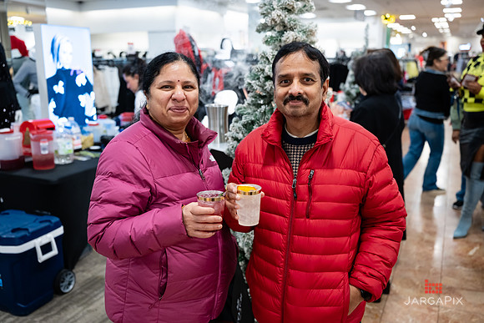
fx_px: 458
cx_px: 242
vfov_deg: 38.8
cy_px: 162
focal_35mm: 34
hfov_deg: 55.7
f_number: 3.2
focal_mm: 33.5
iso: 1000
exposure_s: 1/125
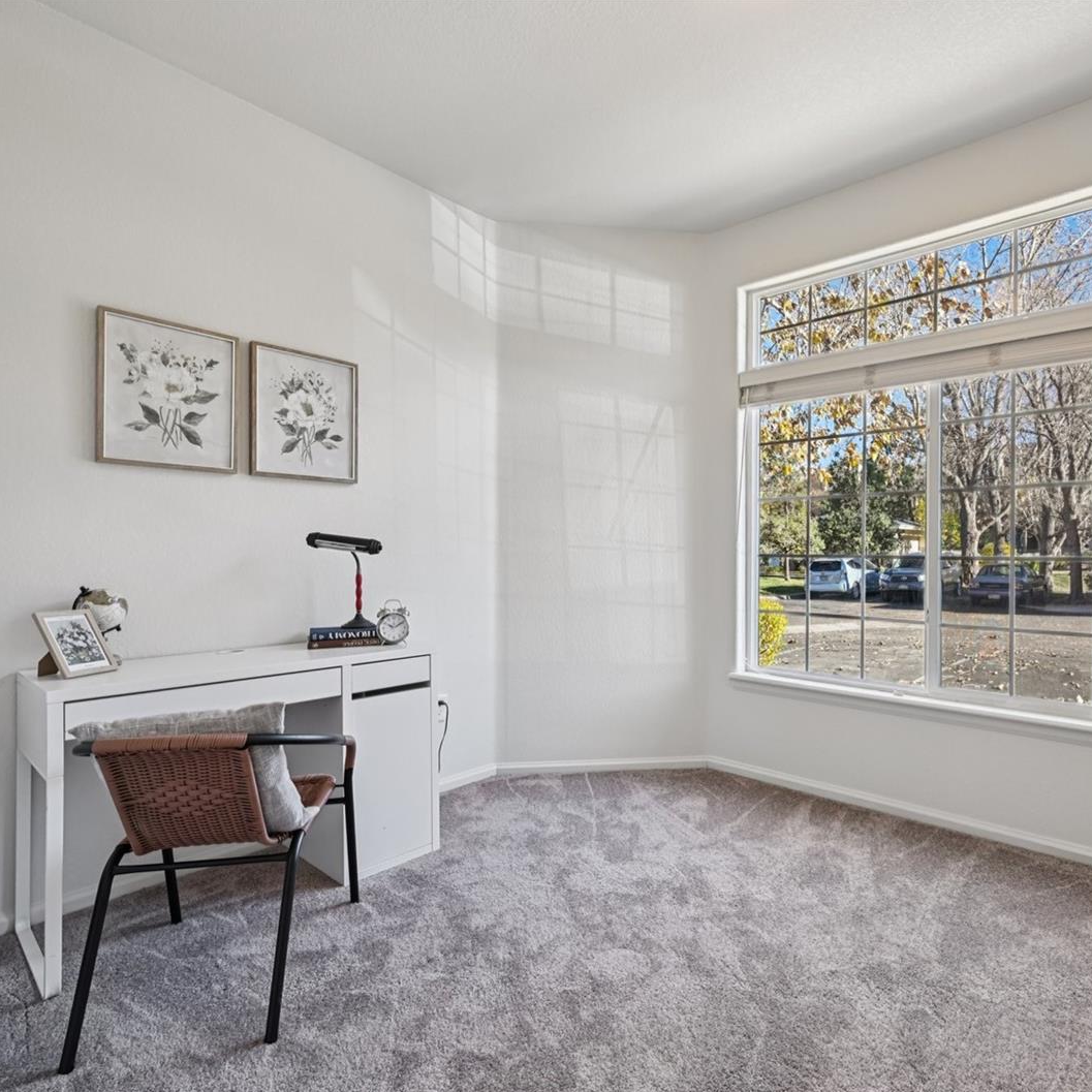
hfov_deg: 79.7
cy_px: 547
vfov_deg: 80.7
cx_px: 659
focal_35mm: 18
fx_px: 642
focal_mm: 14
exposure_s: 1/15
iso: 140
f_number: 8
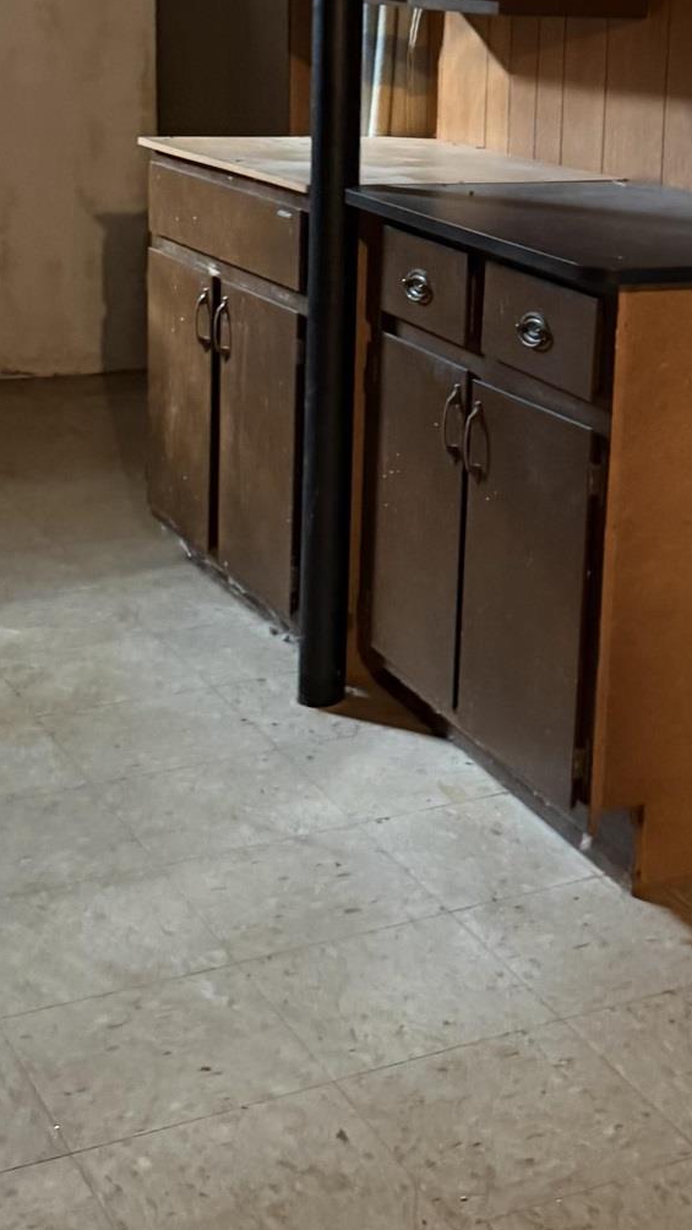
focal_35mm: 60
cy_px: 315
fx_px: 1957
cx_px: 603
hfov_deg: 19.7
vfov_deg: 34.2
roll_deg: -4.1
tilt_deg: -9.3
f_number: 1.78
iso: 1250
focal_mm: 6.76
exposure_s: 1/30
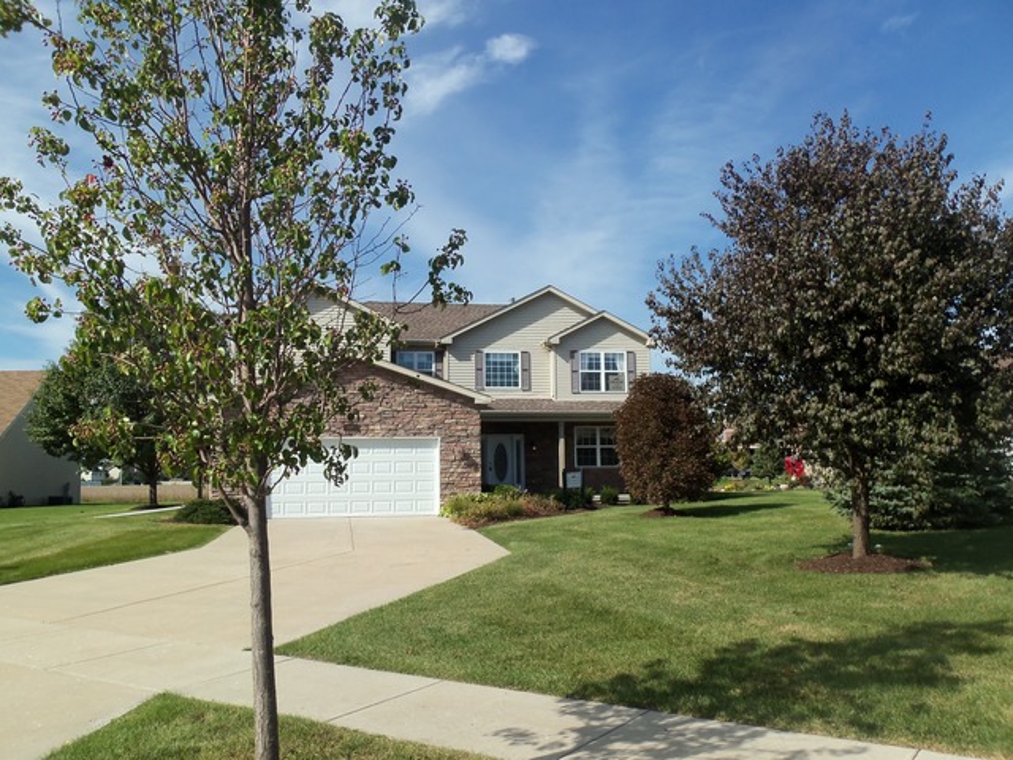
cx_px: 506
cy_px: 380
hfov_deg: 61.7
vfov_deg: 48.2
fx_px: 849
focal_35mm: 29
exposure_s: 1/160
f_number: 8.6
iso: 80
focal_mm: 5.2
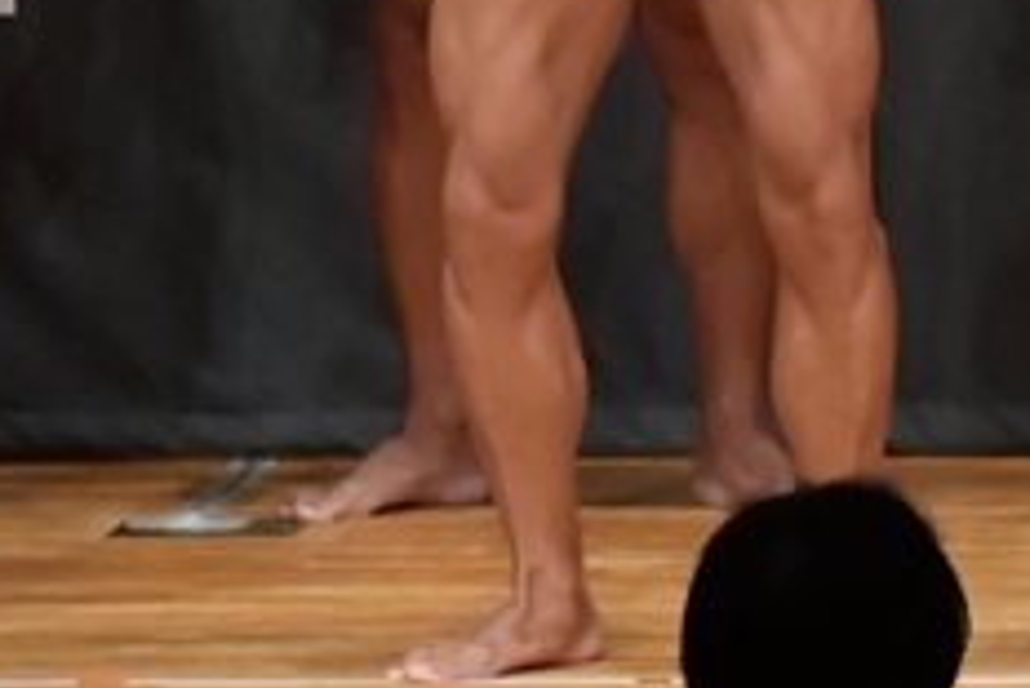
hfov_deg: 2.3
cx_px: 952
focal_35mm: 901
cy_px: -129
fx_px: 25794
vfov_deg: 1.5
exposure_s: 1/400
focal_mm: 180
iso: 9000
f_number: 5.6
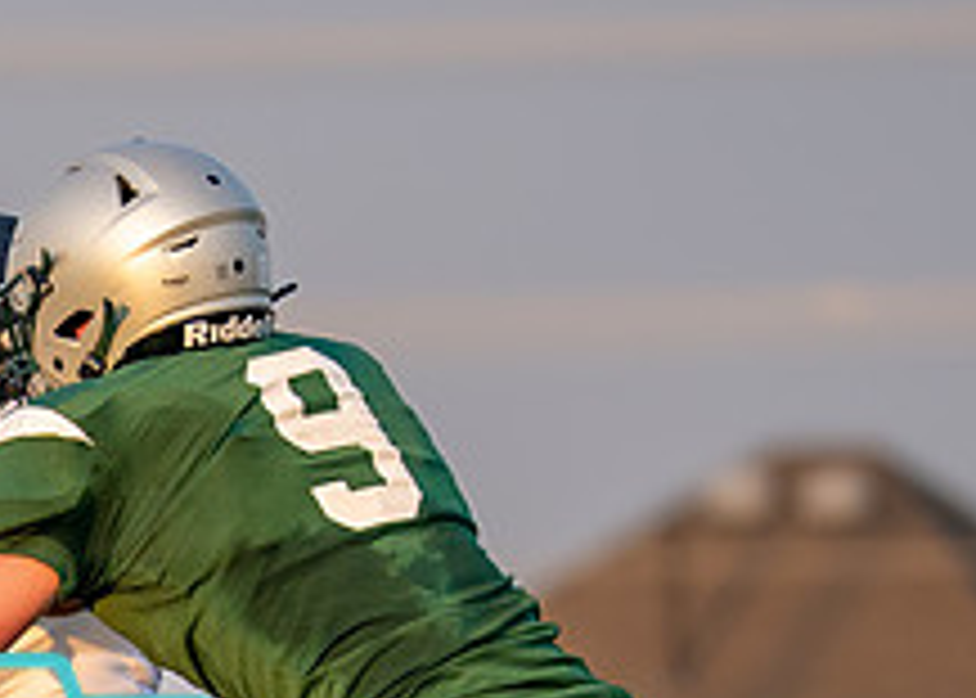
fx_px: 29299
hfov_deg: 1.9
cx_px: -878
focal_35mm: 1057
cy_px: 968
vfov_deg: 1.4
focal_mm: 200
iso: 400
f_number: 2.8
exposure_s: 1/2500
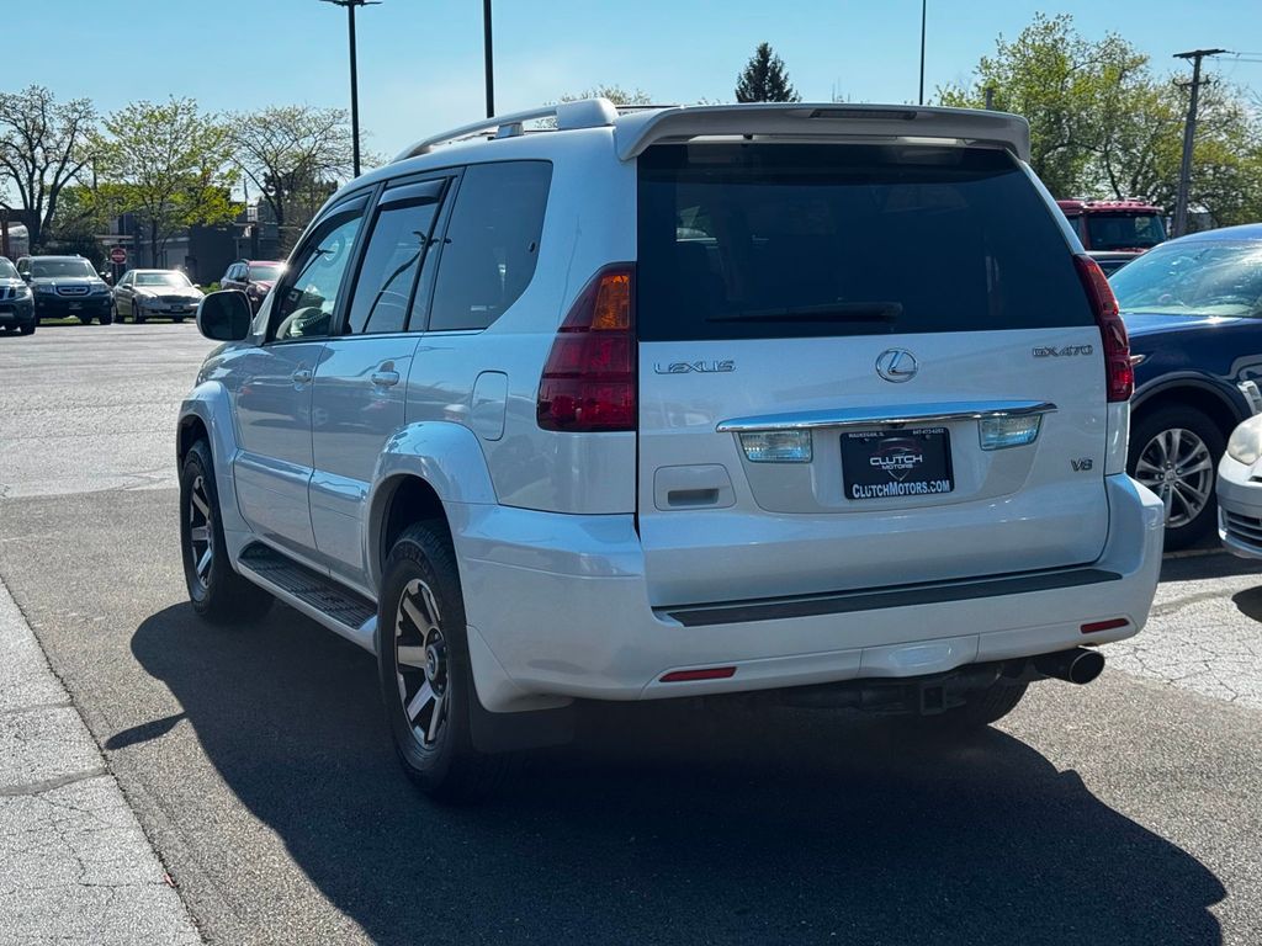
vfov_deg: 30.3
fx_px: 1750
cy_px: 473
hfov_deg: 39.7
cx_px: 631
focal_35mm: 48
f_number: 1.78
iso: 64
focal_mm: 6.76
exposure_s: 1/3096
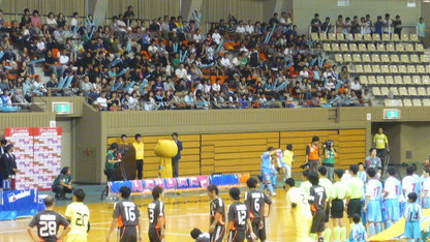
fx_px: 1642
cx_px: 215
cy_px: 136
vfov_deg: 8.4
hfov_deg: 14.9
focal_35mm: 144
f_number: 4.4
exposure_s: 1/20
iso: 400
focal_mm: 13.6
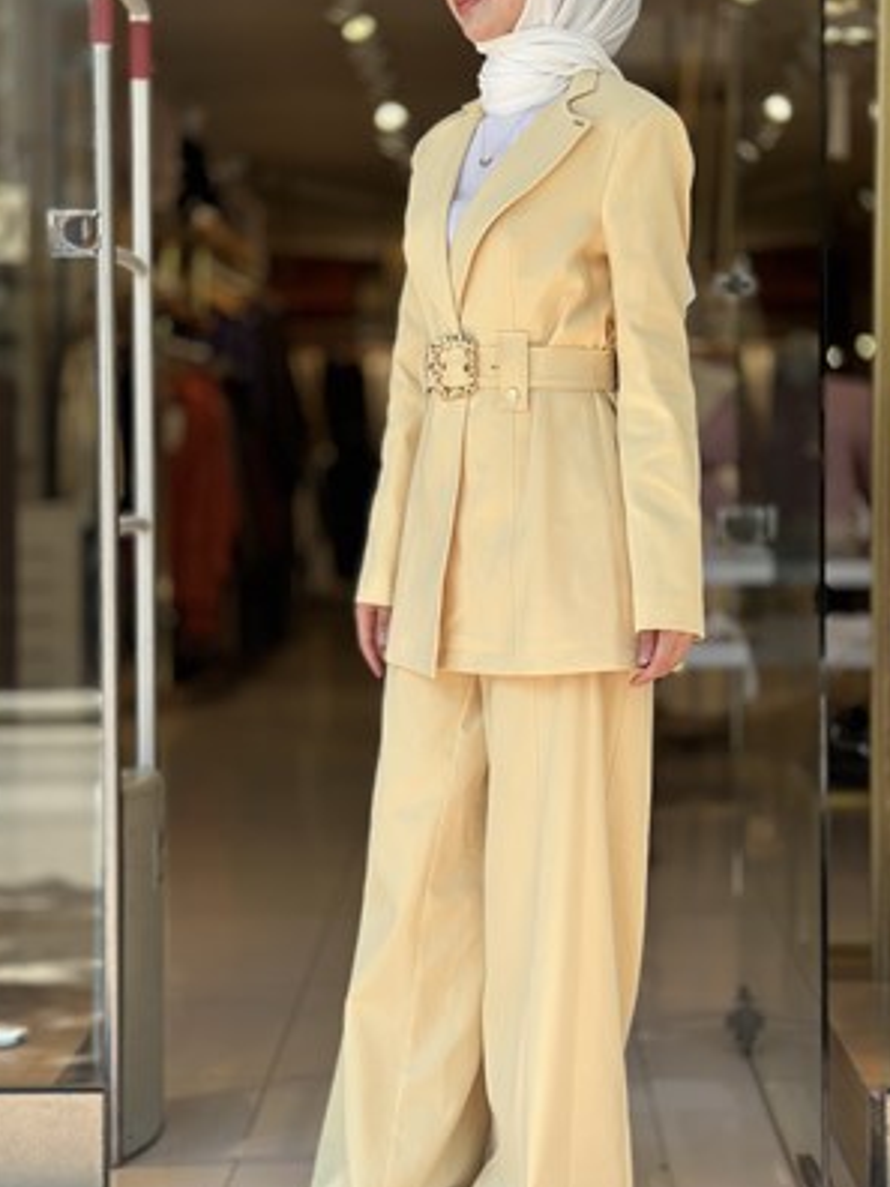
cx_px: 467
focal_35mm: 63
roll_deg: -0.3
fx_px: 2160
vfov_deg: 30.7
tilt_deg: -1.6
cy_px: 549
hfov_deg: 23.3
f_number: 1.78
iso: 80
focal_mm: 6.86
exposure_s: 1/1000
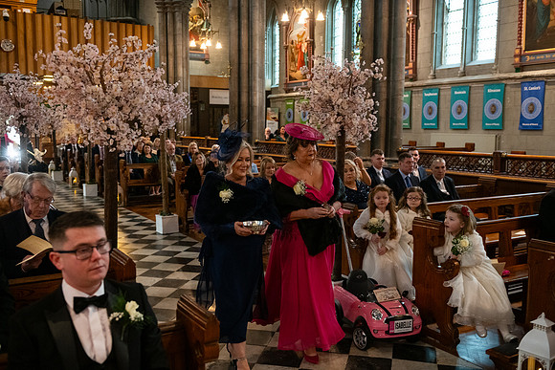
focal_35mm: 35
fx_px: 540
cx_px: 278
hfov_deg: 54.4
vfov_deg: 37.9
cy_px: 185
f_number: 3.5
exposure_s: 1/160
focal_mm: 35
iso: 1250
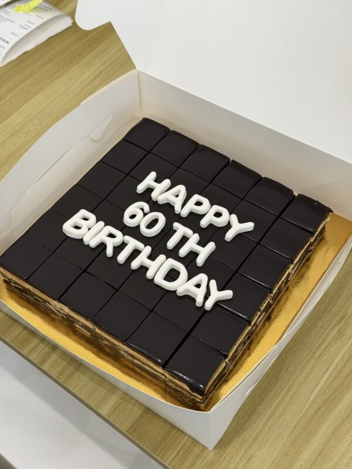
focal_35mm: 48
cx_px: 176
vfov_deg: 39.7
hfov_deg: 30.3
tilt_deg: -55.3
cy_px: 234
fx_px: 651
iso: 80
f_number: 1.78
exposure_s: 1/100
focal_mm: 6.76
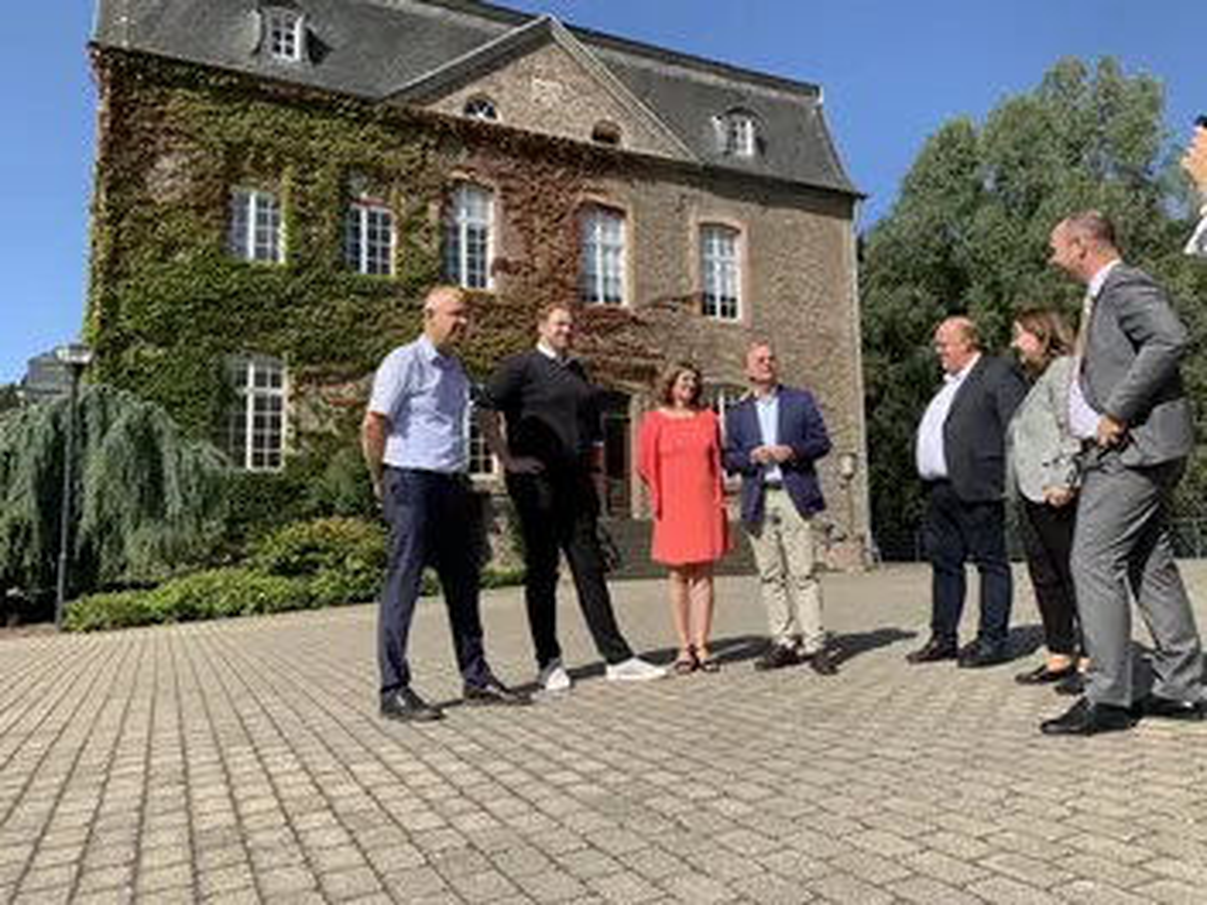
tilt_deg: +7.0
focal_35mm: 26
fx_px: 907
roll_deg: +3.1
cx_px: 604
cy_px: 452
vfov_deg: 53.1
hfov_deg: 67.3
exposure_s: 1/1560
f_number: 1.8
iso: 25
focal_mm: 4.25
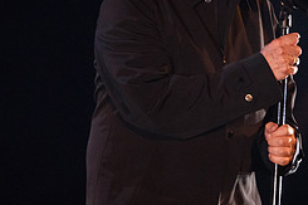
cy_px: -3
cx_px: 257
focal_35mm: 1033
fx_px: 8832
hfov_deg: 2.0
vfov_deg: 1.3
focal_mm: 400
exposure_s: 1/200
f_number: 6
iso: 4000
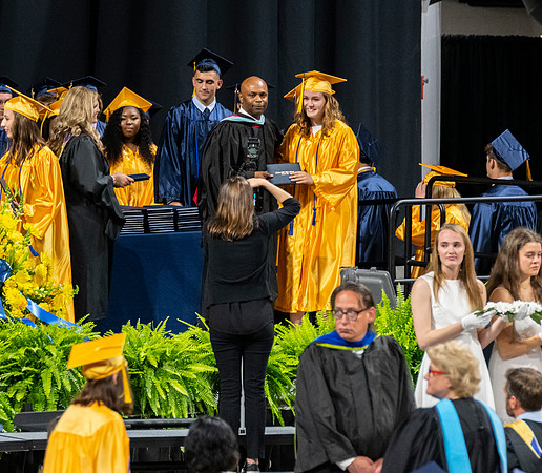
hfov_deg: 4.7
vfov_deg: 4.1
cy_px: 207
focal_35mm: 400
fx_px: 6650
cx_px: 180
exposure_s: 1/200
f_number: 4
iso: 2000
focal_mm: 190
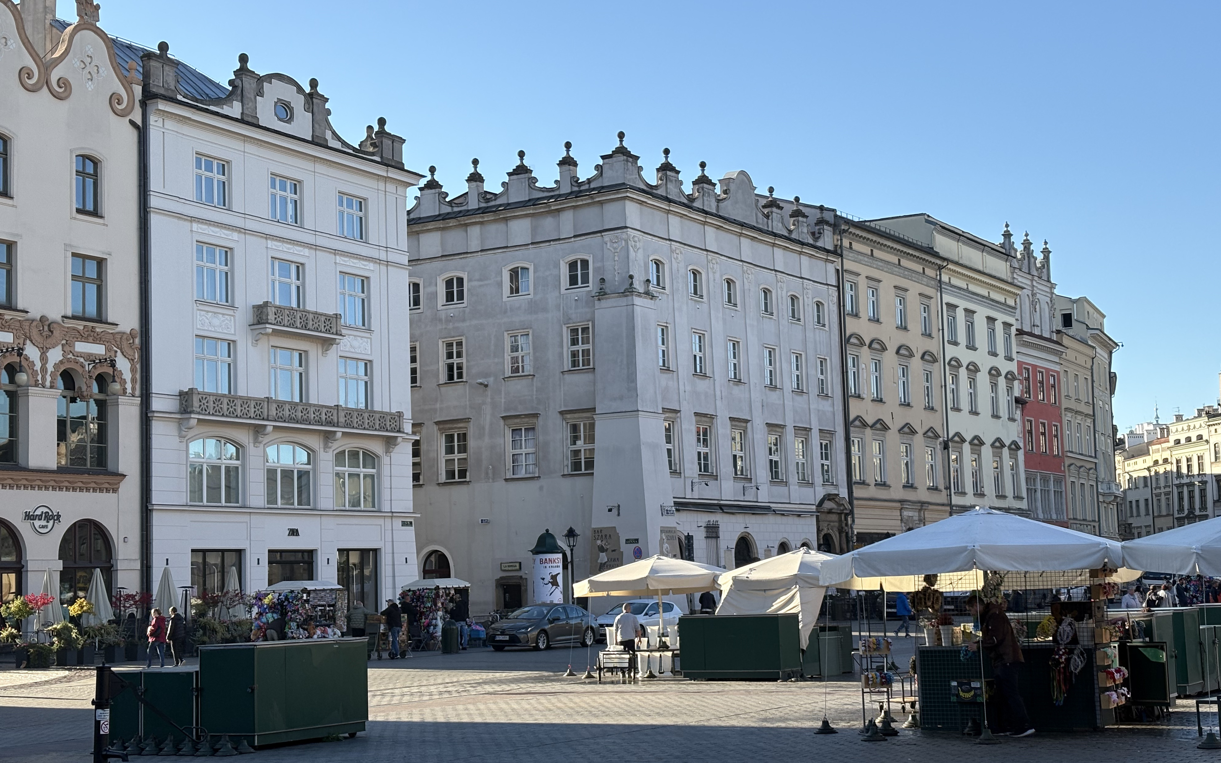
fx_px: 1864
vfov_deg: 23.1
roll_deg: +1.7
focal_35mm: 56
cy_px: 385
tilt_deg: +5.9
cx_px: 605
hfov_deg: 36.3
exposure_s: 1/1339
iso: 32
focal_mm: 5.96
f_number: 1.6
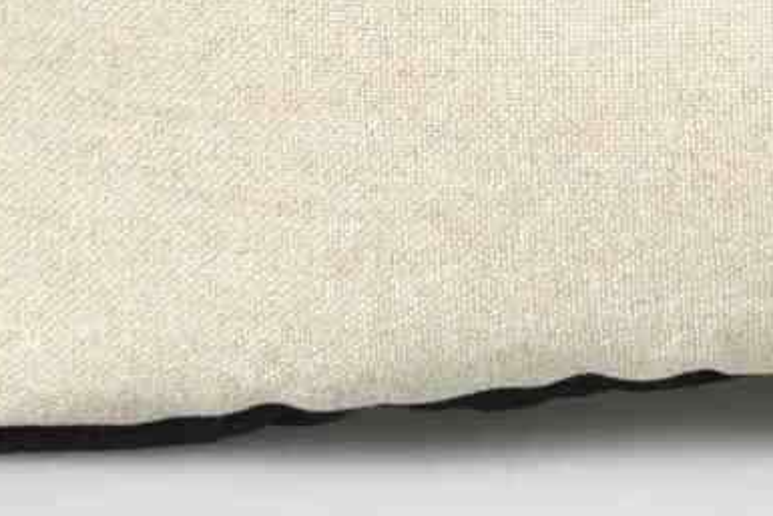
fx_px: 7496
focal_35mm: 349
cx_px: 672
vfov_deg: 3.9
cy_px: -549
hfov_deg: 5.9
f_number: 10
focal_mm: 62
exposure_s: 1/125
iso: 320
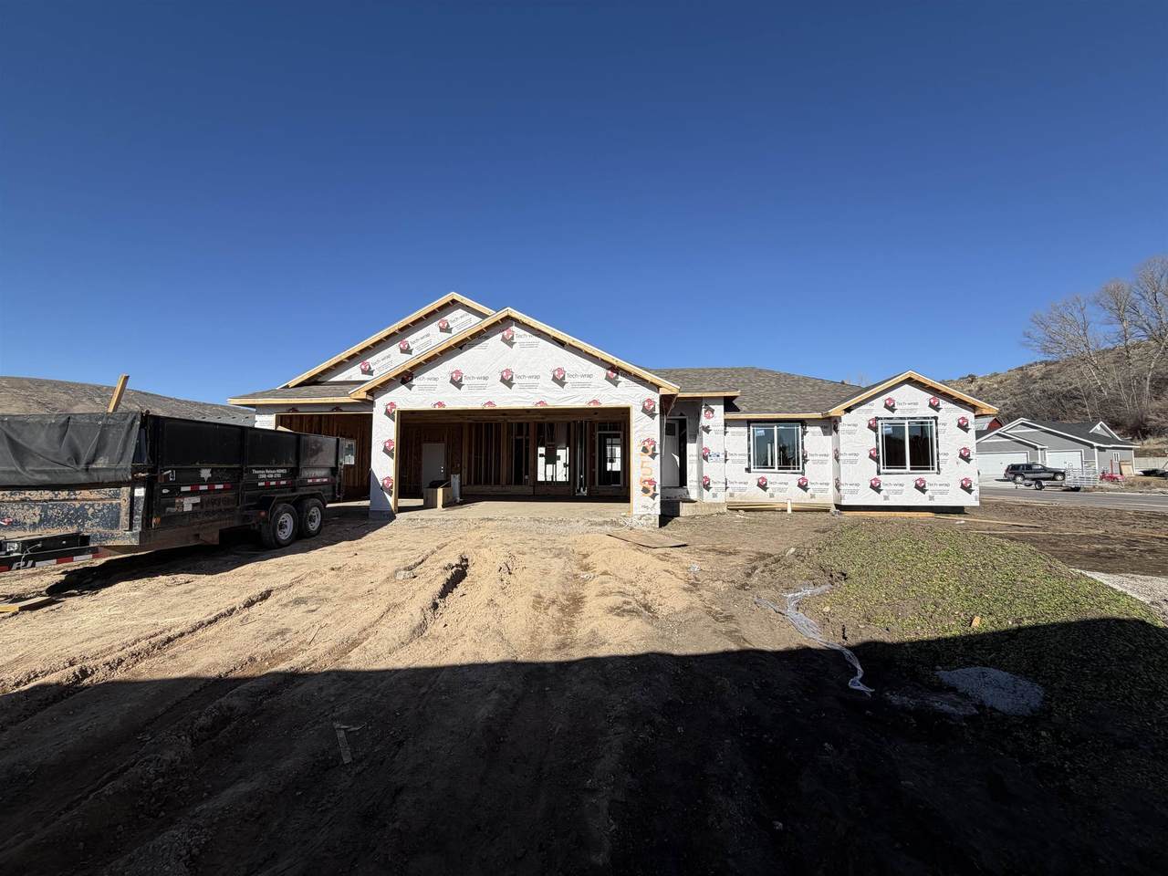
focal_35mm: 14
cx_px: 584
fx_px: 472
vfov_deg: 85.7
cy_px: 438
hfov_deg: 102.1
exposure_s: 1/1145
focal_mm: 2.22
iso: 20
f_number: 2.2
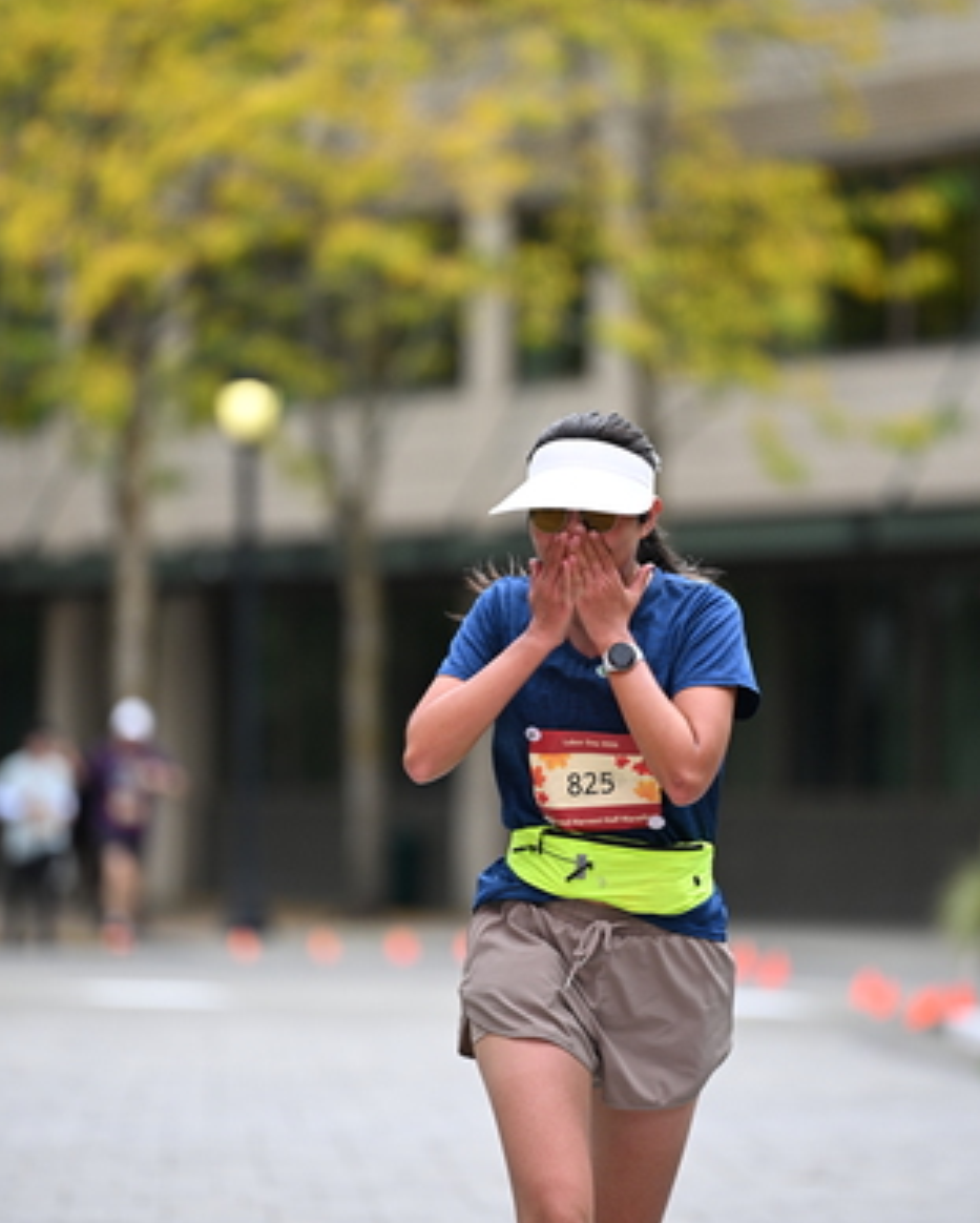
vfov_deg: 7.3
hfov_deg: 5.8
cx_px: 547
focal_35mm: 266
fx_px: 9633
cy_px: 643
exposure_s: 1/2500
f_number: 2.8
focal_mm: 200
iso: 640
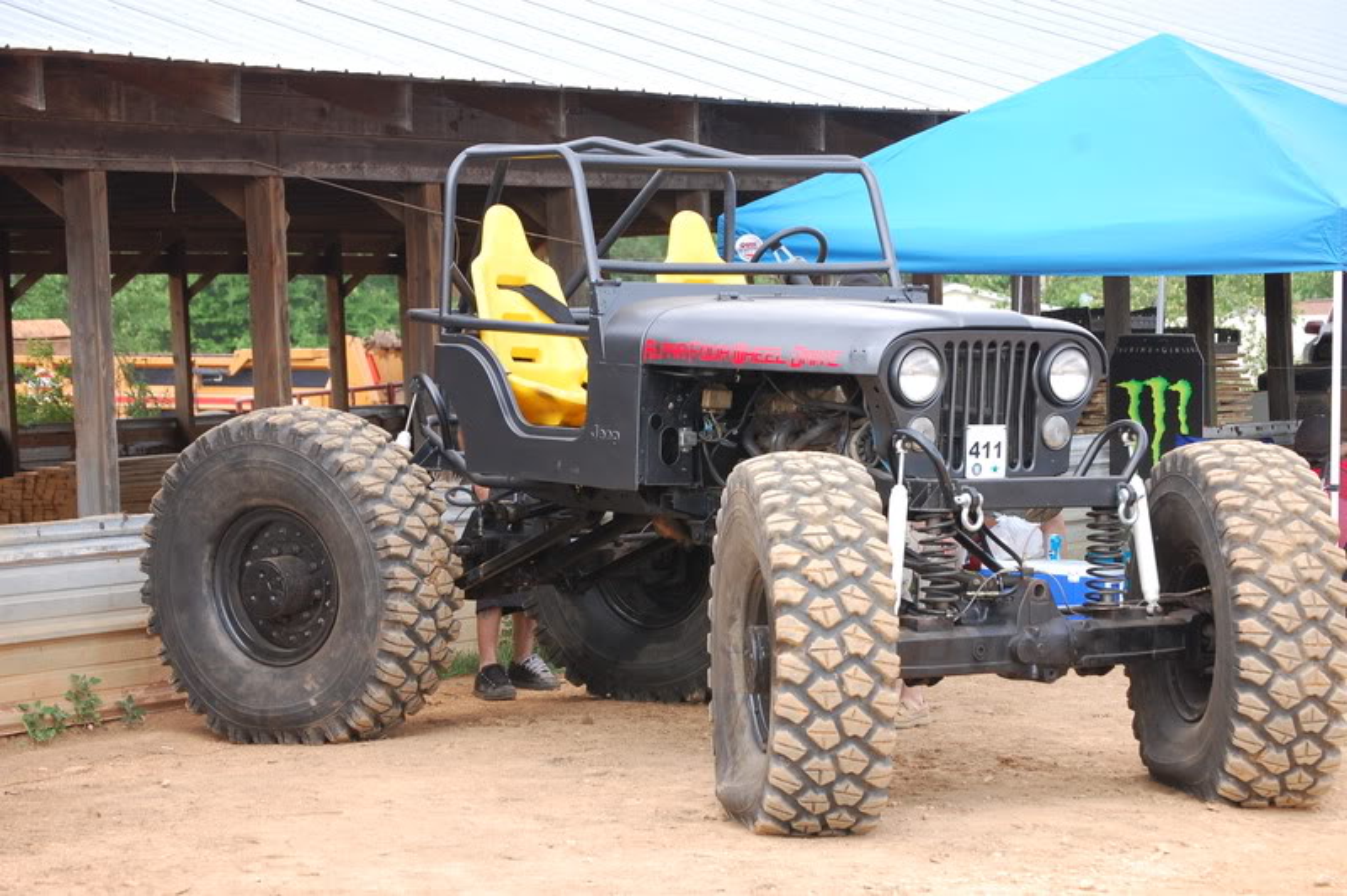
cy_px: 448
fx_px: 4374
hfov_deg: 17.5
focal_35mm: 117
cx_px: 674
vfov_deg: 11.7
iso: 400
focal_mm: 78
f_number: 8
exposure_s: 1/200
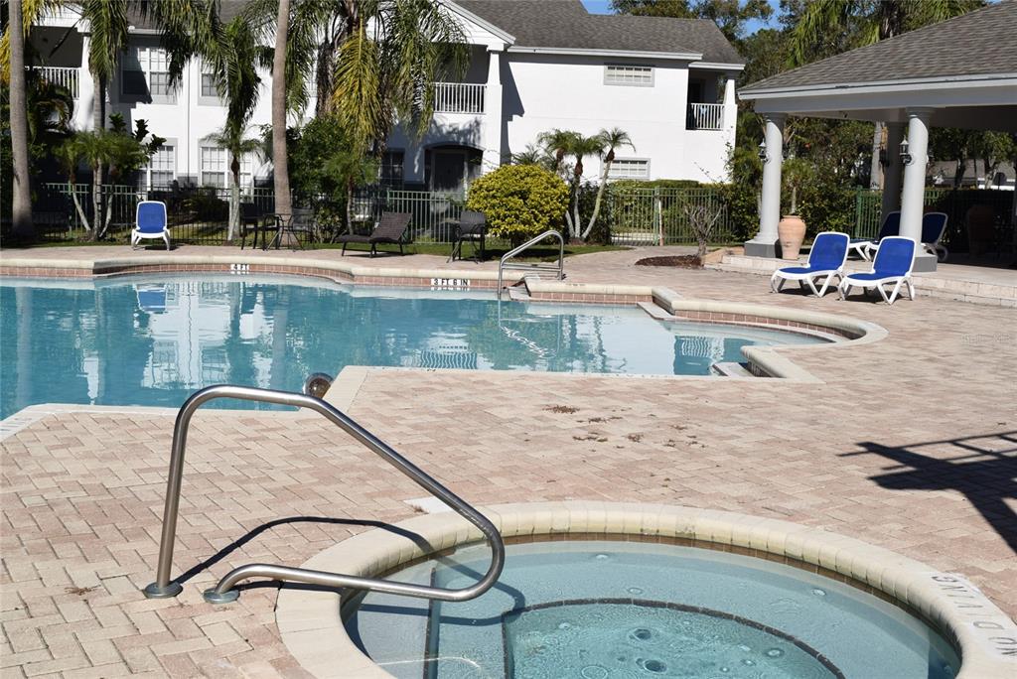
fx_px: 1187
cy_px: 340
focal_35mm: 42
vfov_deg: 31.9
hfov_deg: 46.4
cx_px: 508
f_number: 10
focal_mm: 28
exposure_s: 1/400
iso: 100
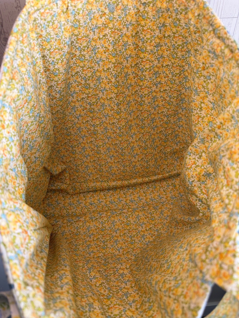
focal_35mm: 24
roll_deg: +1.1
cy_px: 159
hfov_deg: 56.8
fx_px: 221
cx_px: 120
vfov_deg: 71.6
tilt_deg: -38.0
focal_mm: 6.76
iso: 160
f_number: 1.78
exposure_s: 1/120
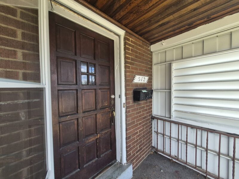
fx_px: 90
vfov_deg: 89.9
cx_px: 120
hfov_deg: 106.2
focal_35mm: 13
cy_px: 90
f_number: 2.2
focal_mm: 1.74
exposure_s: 1/359
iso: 100
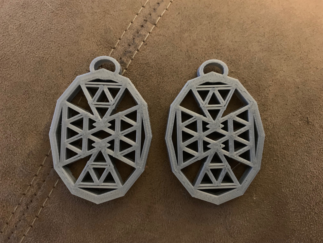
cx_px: 162
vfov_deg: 53.1
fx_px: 243
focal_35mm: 26
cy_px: 122
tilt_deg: -69.7
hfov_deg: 67.3
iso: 640
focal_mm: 4.25
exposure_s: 1/20
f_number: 1.8
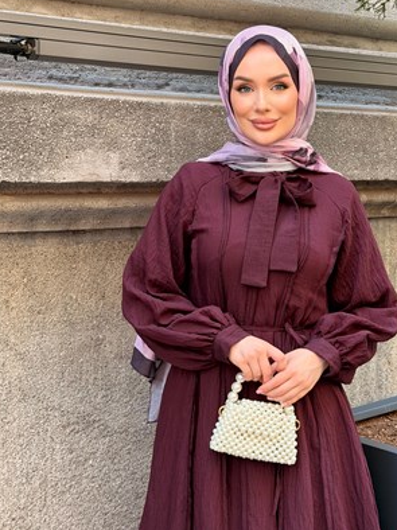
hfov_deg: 22.5
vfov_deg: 29.8
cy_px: 239
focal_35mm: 65
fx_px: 995
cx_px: 262
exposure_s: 1/254
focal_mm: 6.76
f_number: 1.78
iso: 64
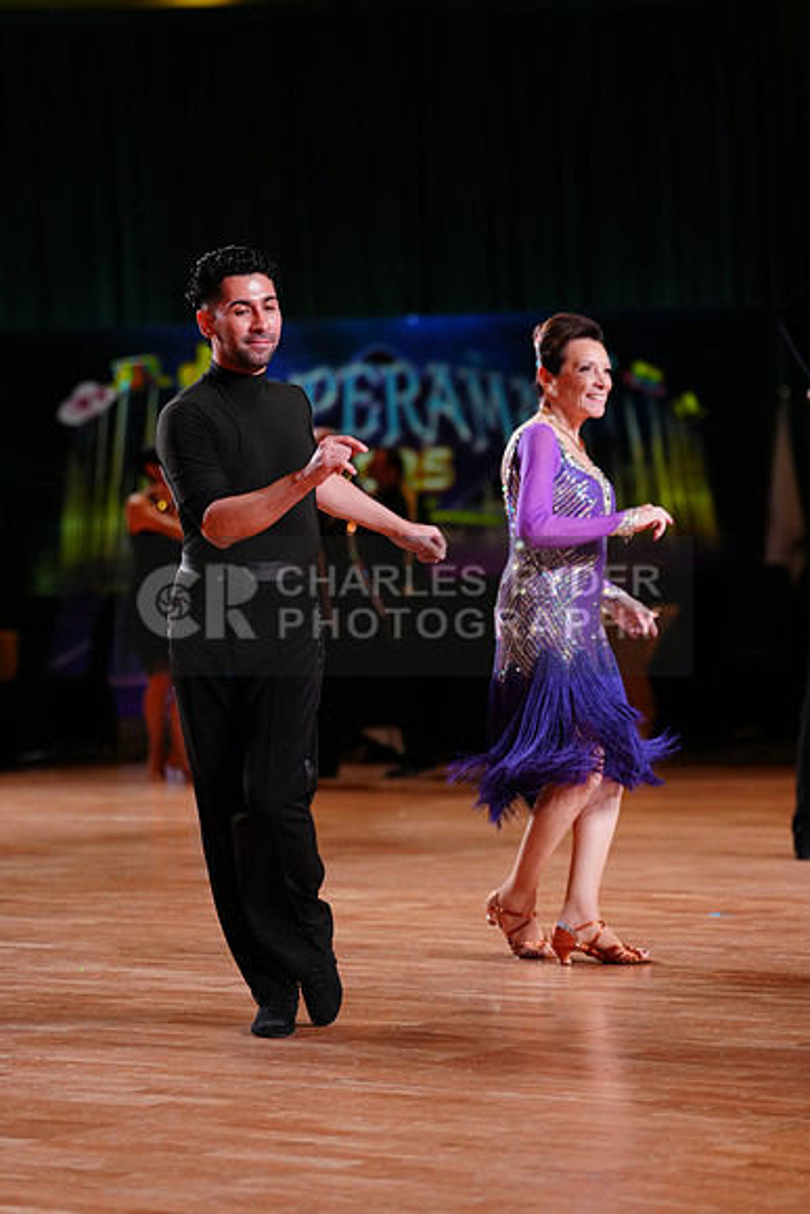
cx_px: 405
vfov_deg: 18.9
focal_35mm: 108
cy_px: 607
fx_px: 3643
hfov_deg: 12.7
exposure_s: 1/400
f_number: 2.8
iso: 1250
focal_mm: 108
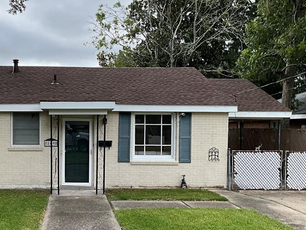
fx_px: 389
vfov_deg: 32.8
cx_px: 83
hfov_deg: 41.9
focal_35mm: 44
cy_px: 137
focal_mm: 3
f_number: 1.8
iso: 25
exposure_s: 1/465
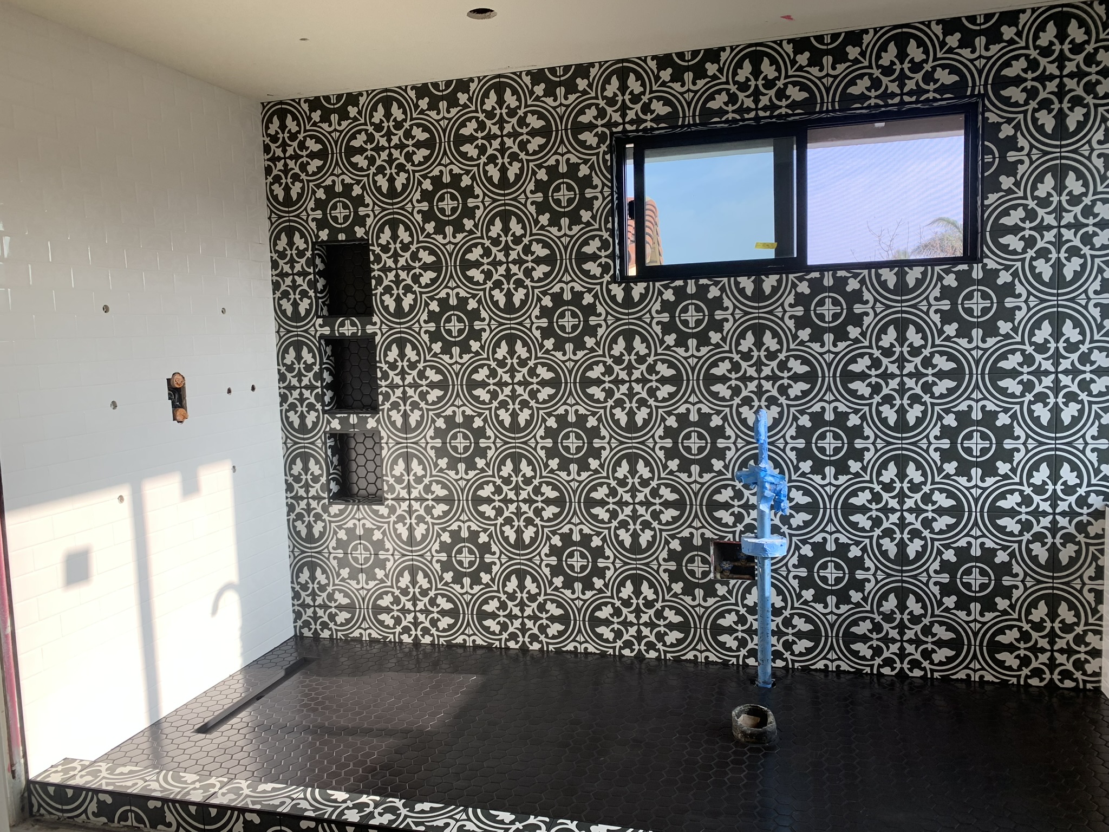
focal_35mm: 26
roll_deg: +1.3
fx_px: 833
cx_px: 554
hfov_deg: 67.3
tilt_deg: -5.5
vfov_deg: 53.1
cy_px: 416
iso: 25
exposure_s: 1/167
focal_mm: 4.25
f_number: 1.8
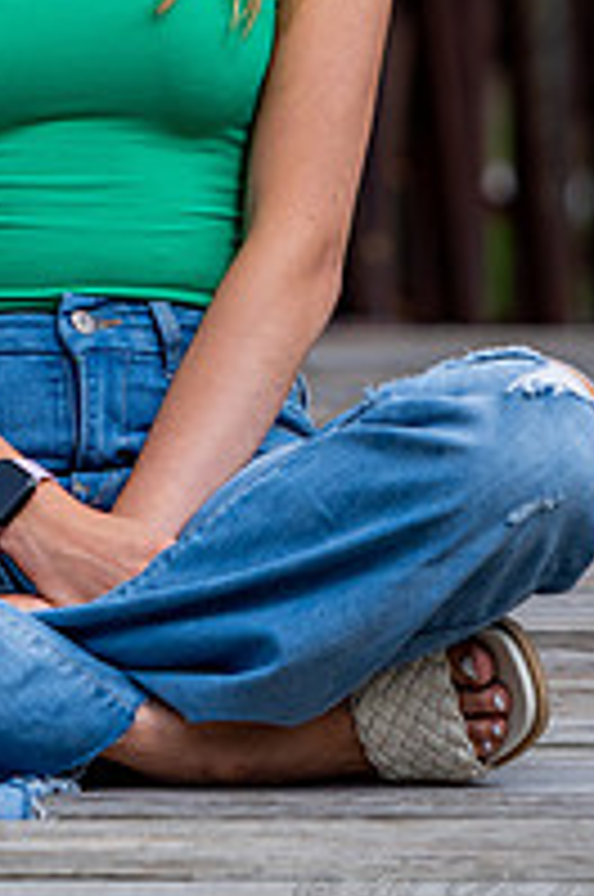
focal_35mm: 340
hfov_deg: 4.0
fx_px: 8444
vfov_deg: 6.1
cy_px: -18
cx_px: 63
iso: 100
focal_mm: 150
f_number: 4
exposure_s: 1/200
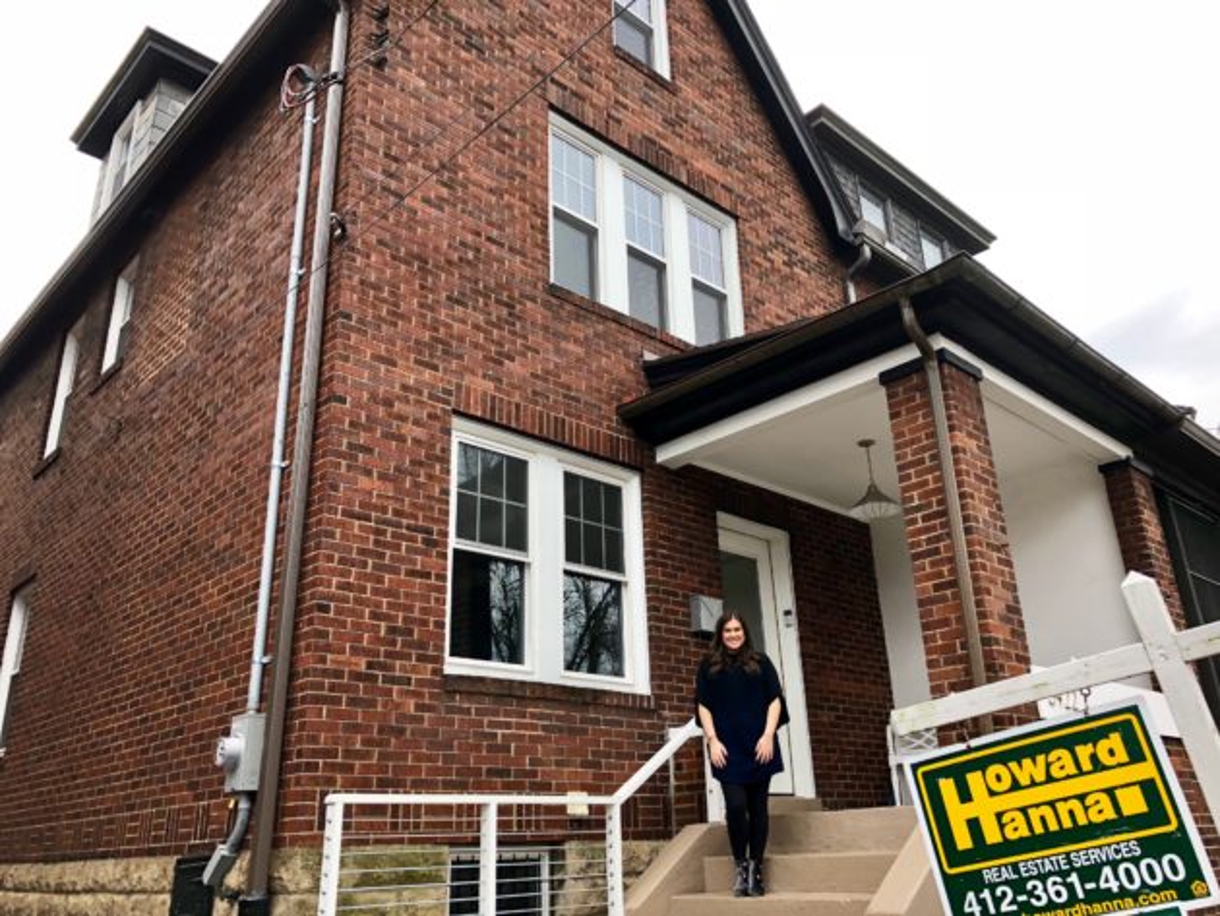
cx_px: 610
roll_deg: +2.1
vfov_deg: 49.8
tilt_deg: +22.5
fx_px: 987
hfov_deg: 63.4
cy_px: 458
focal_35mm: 28
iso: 25
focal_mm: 4
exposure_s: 1/120
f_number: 1.8
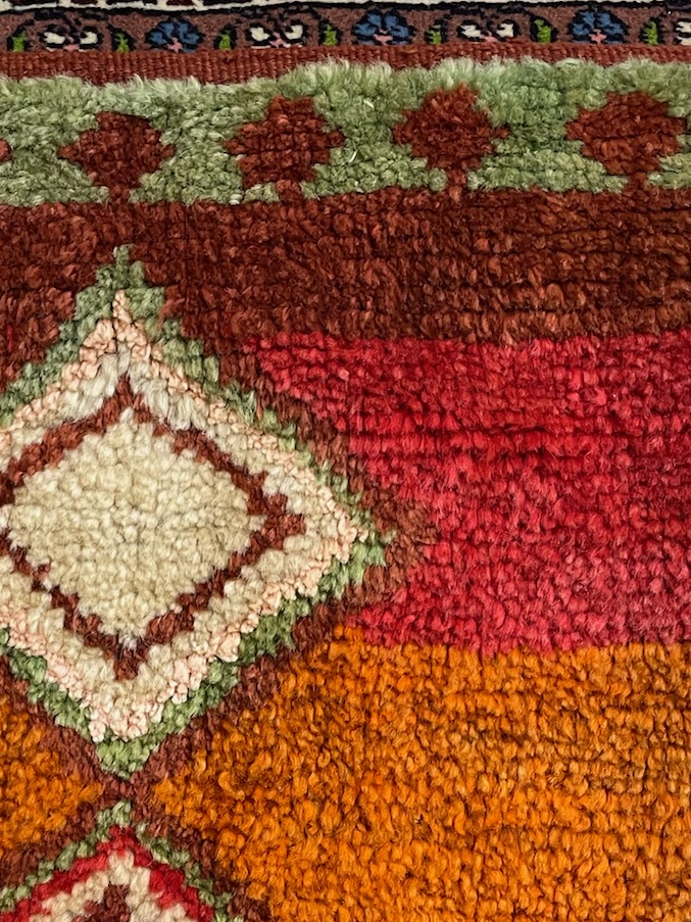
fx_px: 1571
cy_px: 761
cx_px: 201
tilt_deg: -87.9
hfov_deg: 24.6
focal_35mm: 59
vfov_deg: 31.7
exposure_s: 1/50
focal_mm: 4.2
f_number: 1.6
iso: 200
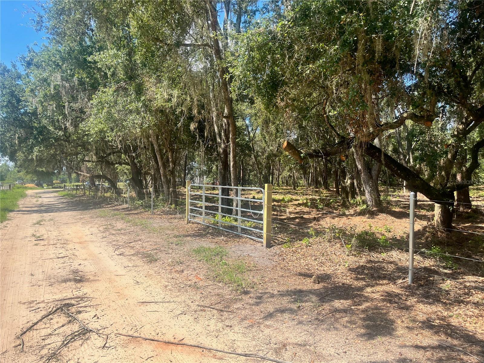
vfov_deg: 53.1
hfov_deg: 67.3
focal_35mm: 26
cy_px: 182
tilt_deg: +0.7
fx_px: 364
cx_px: 242
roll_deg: -0.4
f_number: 1.6
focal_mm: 5.1
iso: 50
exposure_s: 1/1992
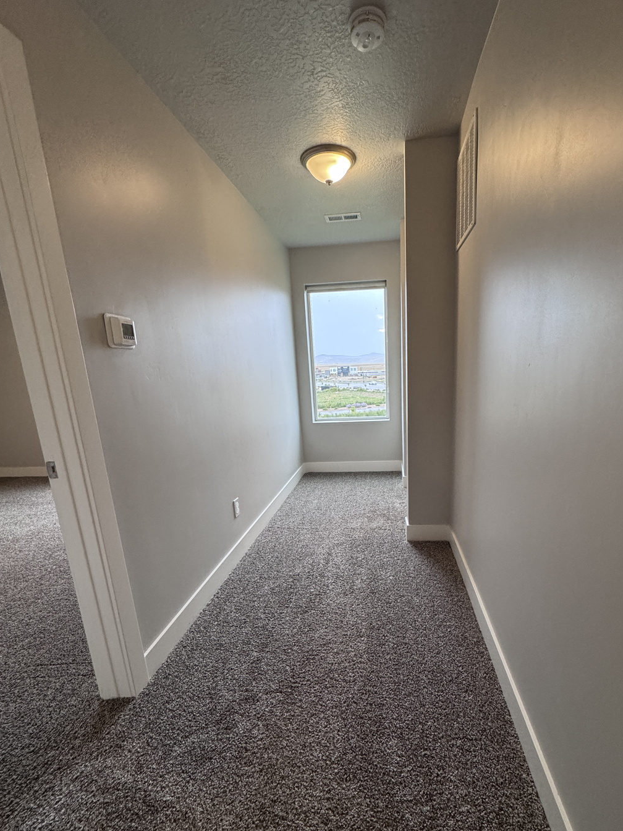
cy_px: 460
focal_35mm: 16
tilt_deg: -13.8
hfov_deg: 77.7
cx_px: 353
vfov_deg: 94.1
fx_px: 384
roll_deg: +2.9
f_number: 2.2
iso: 250
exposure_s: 1/120
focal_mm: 2.22
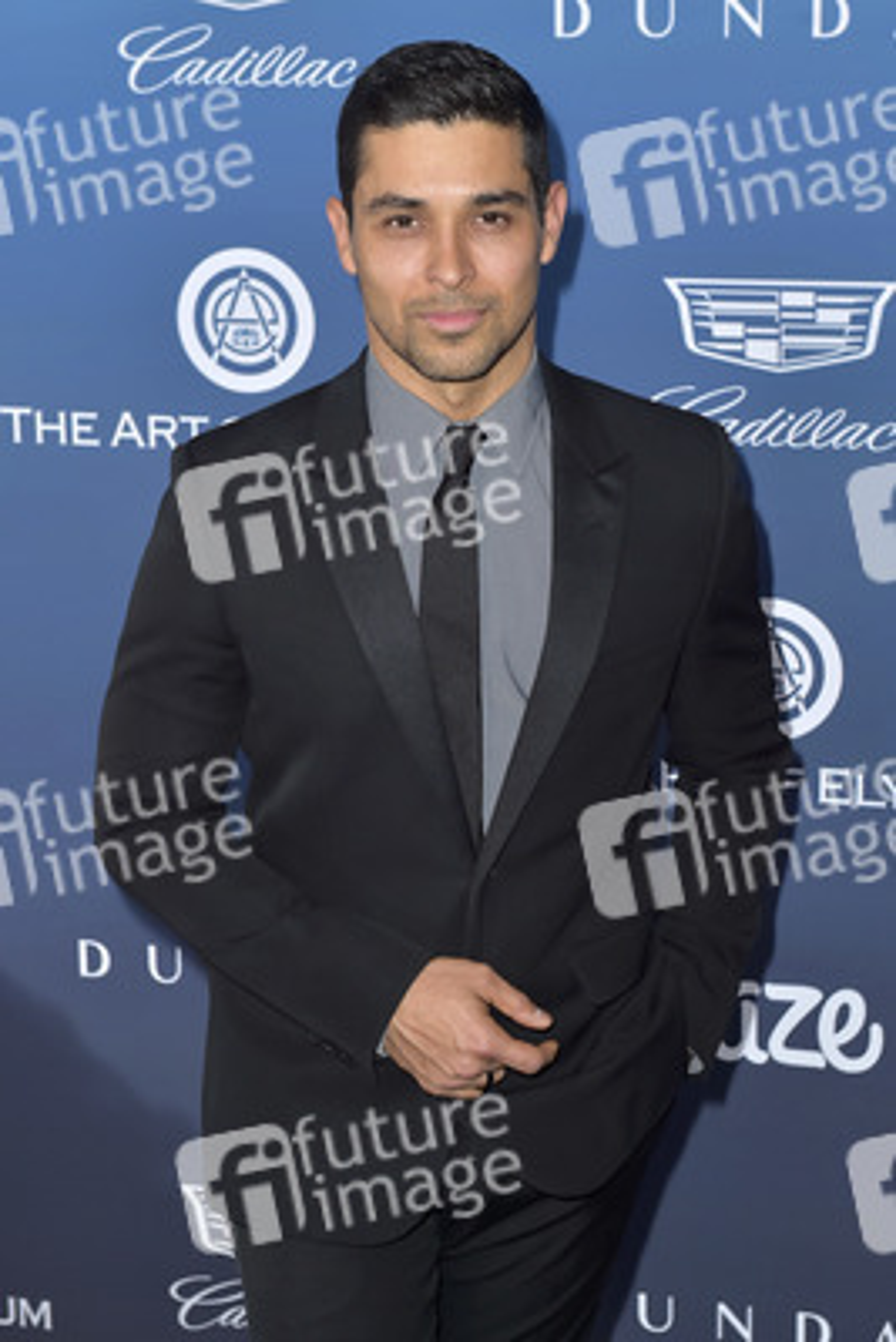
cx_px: 448
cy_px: 671
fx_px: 2462
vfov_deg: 30.5
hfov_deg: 20.6
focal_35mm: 66
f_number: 5.6
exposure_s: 1/250
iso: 250
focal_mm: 66
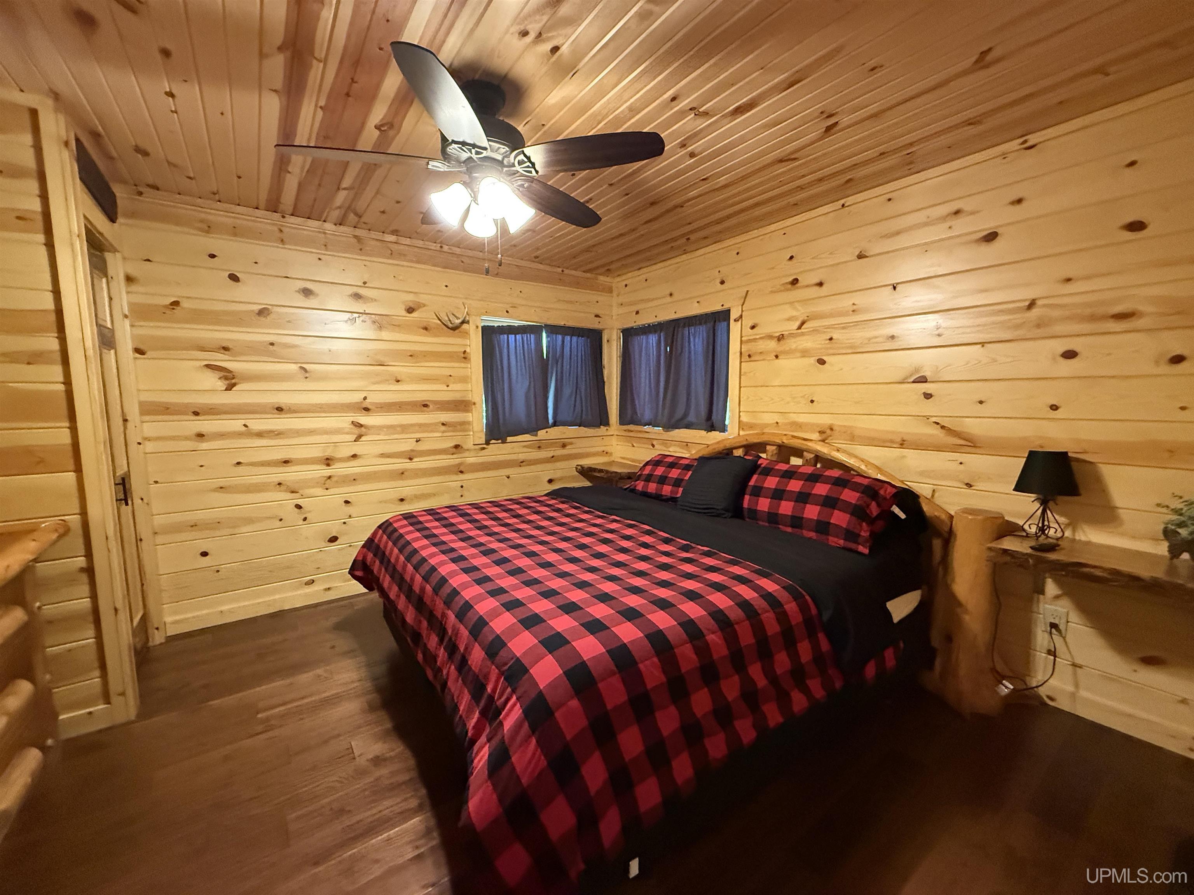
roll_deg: -0.1
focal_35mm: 14
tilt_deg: -5.5
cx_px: 597
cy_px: 448
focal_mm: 2.22
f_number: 2.2
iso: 800
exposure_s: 1/60
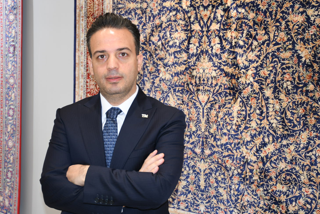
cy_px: 102
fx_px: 622
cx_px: 150
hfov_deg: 28.8
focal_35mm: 70
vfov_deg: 19.5
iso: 360
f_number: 4.5
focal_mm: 42
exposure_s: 1/60
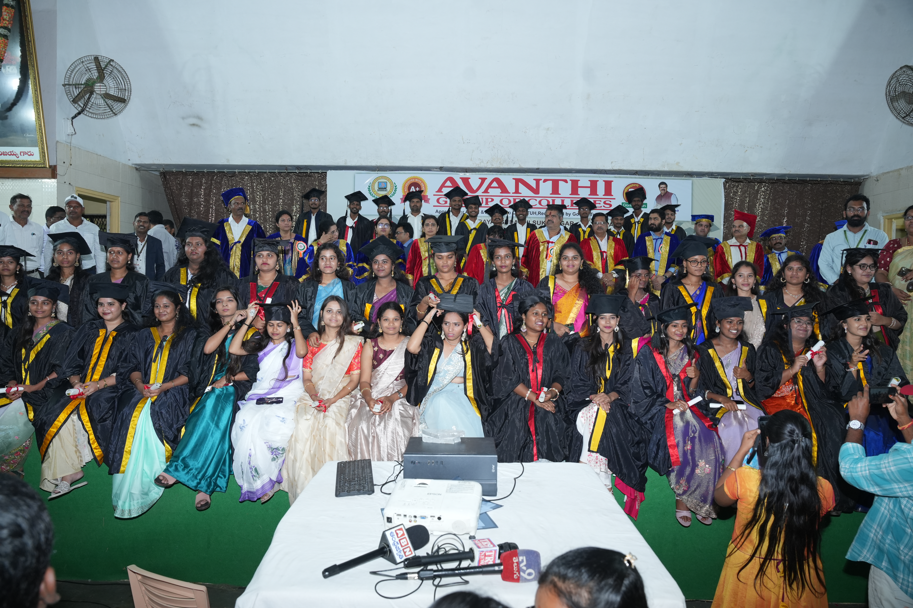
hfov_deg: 62.3
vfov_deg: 43.9
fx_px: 756
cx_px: 456
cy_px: 304
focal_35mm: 30
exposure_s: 1/125
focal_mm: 29.8
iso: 1000
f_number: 5.6
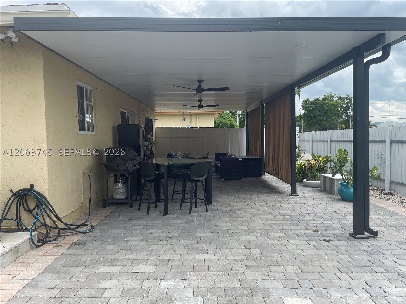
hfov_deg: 67.3
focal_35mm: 26
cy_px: 152
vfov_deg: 53.1
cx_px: 203
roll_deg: +1.2
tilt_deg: -2.5
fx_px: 305
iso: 32
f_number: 1.6
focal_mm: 4.2
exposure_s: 1/1092
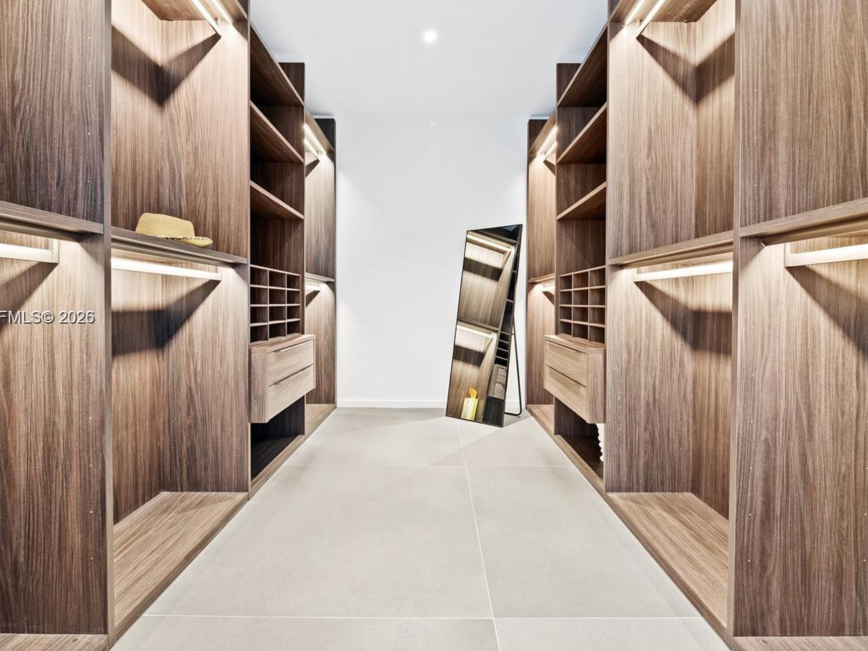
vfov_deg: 74.7
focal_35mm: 17
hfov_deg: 91.0
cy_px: 319
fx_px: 426
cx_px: 429
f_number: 8
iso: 200
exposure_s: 2.5
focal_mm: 14
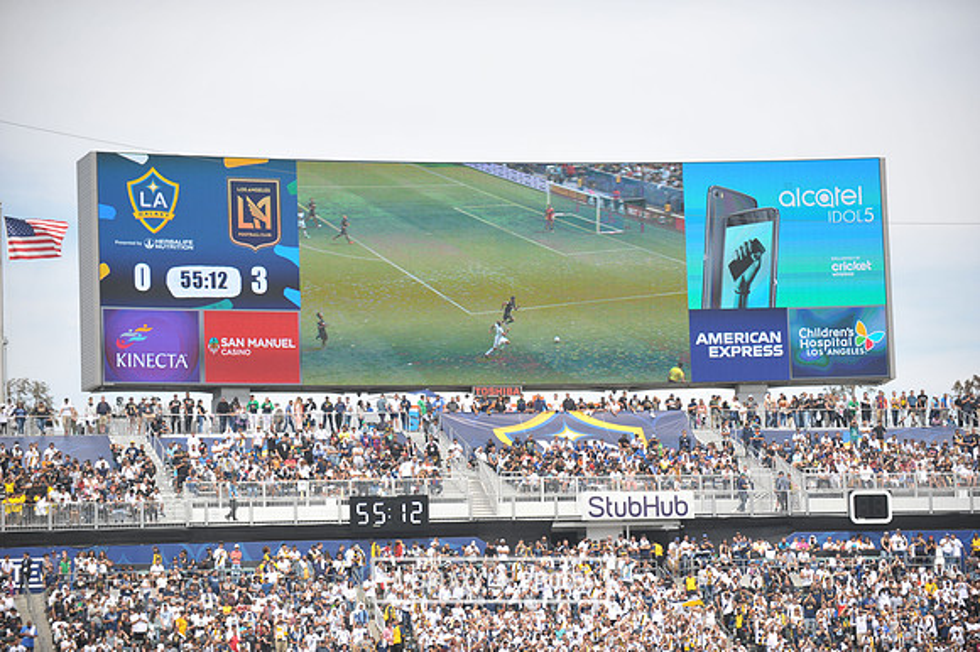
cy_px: 326
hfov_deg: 17.1
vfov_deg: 11.4
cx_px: 490
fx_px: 3265
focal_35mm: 120
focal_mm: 120
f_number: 3.5
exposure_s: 1/2500
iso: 320
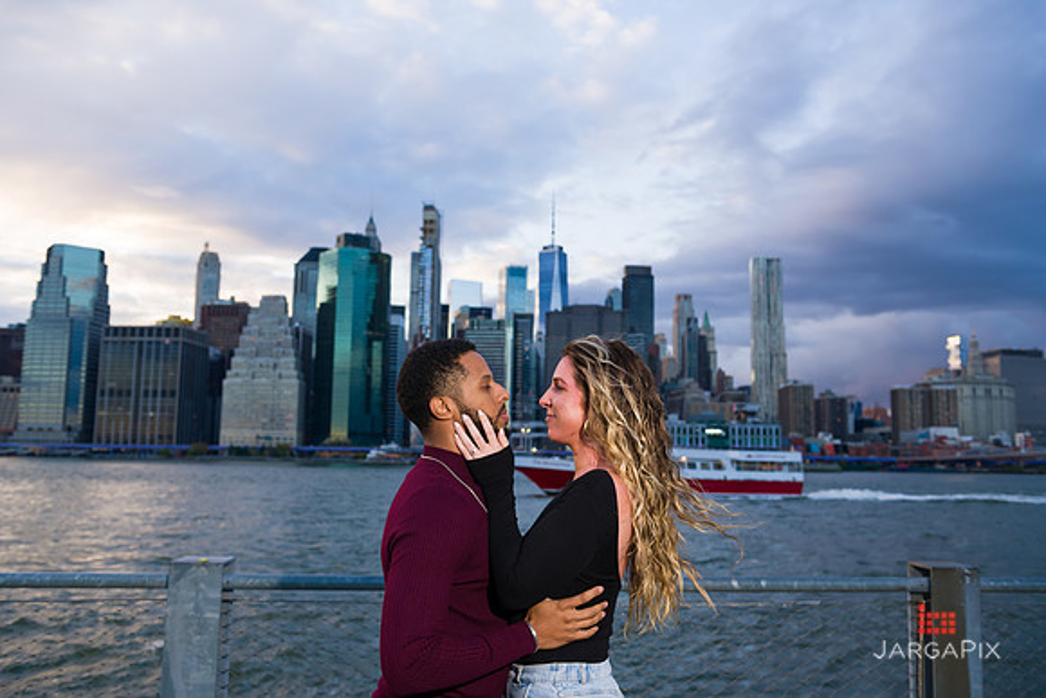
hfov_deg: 58.7
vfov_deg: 41.1
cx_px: 523
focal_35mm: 32
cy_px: 349
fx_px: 930
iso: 250
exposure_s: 1/200
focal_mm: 32
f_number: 4
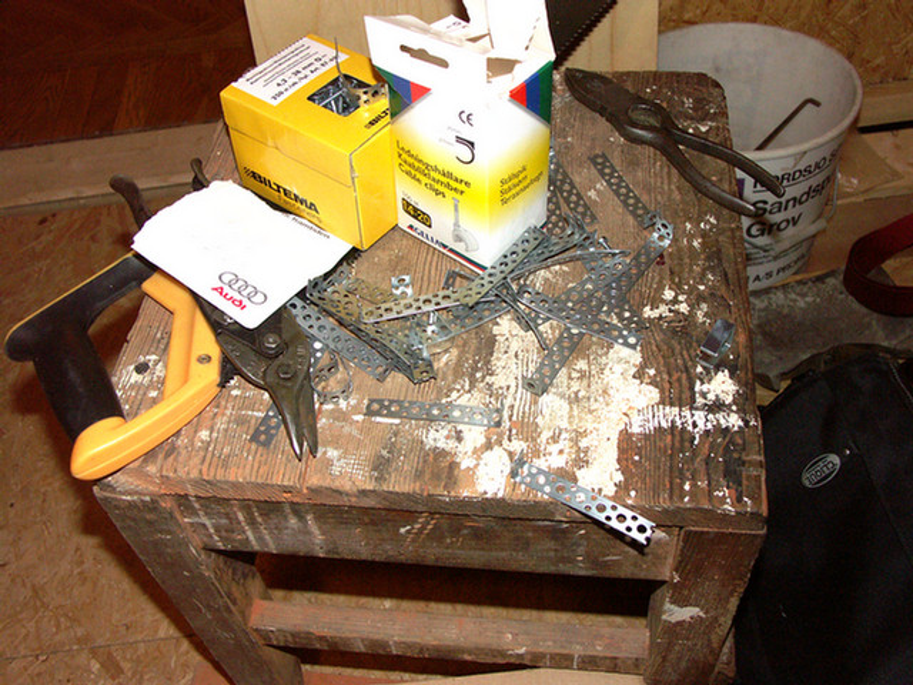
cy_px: 342
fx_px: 897
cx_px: 456
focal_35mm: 34
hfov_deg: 54.0
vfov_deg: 41.8
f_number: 3.5
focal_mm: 8.86
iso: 200
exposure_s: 1/50
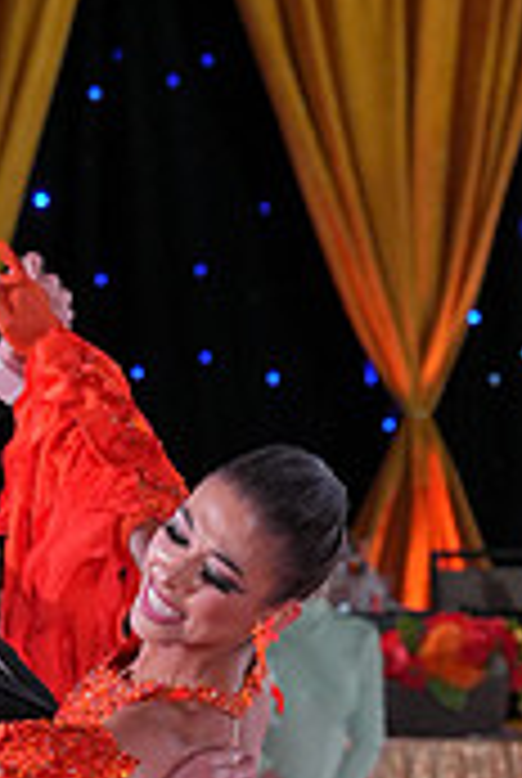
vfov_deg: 8.0
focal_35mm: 251
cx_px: 92
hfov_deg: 5.5
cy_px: 1147
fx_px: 5437
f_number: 4
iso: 1600
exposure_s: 1/400
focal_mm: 75
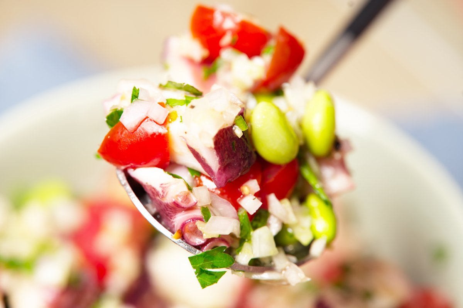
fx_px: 1350
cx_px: 232
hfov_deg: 19.5
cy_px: 154
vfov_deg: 13.0
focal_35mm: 105
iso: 100
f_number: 5.6
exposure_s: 1/125
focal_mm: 105
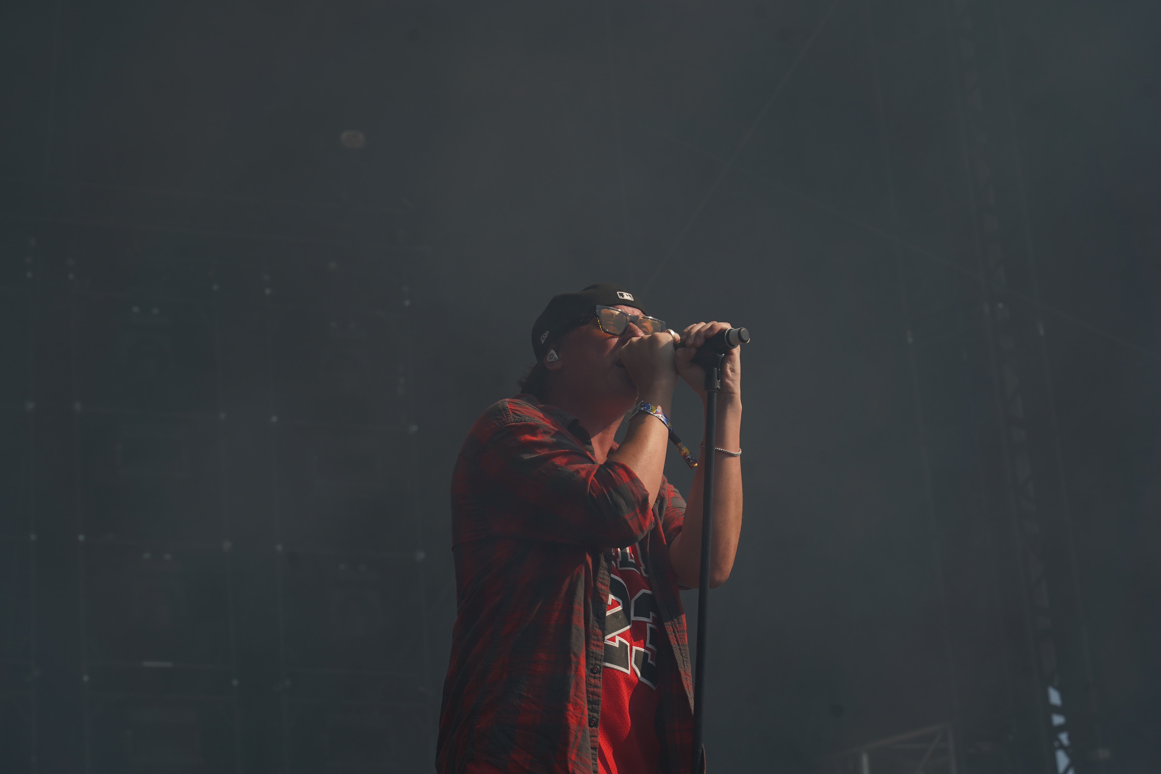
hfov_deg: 18.4
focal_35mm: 111
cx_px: 565
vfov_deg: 12.3
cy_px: 392
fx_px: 3579
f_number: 8
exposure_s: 1/500
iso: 100
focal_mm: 105
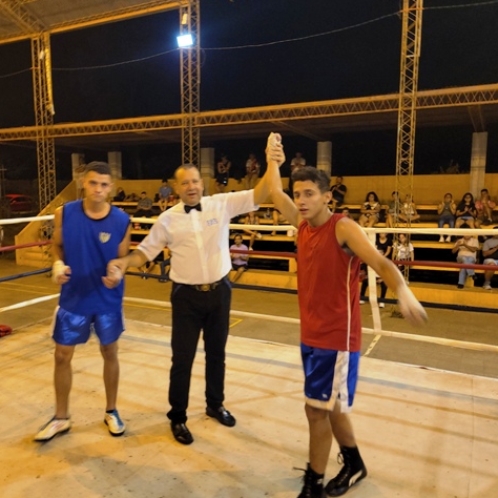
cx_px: 196
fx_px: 505
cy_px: 249
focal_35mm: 31
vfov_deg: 52.5
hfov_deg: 52.1
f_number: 1.8
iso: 125
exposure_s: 1/25
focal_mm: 5.4
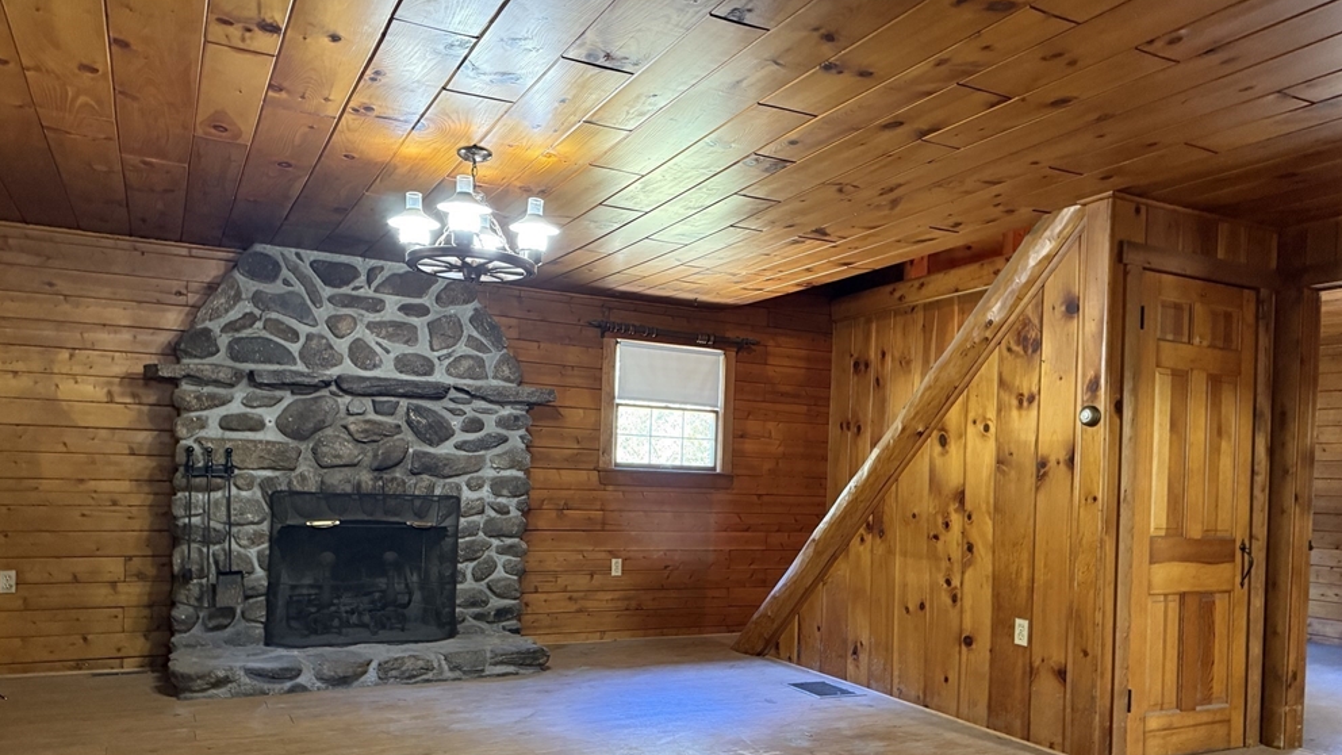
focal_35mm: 27
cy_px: 483
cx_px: 666
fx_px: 961
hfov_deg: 69.9
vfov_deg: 42.5
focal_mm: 6.76
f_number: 1.78
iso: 640
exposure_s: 1/40
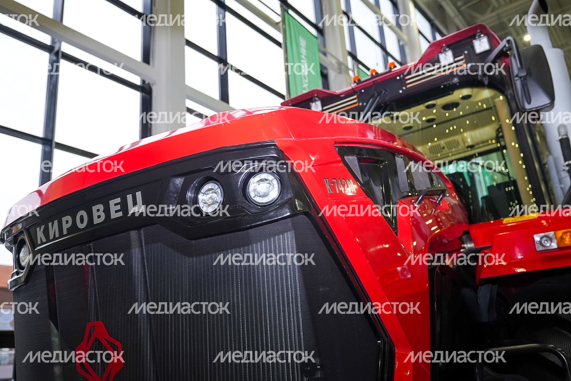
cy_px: 190
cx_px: 286
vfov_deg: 40.0
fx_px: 524
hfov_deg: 57.2
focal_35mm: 33
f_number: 4
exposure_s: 1/250
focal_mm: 33
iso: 500
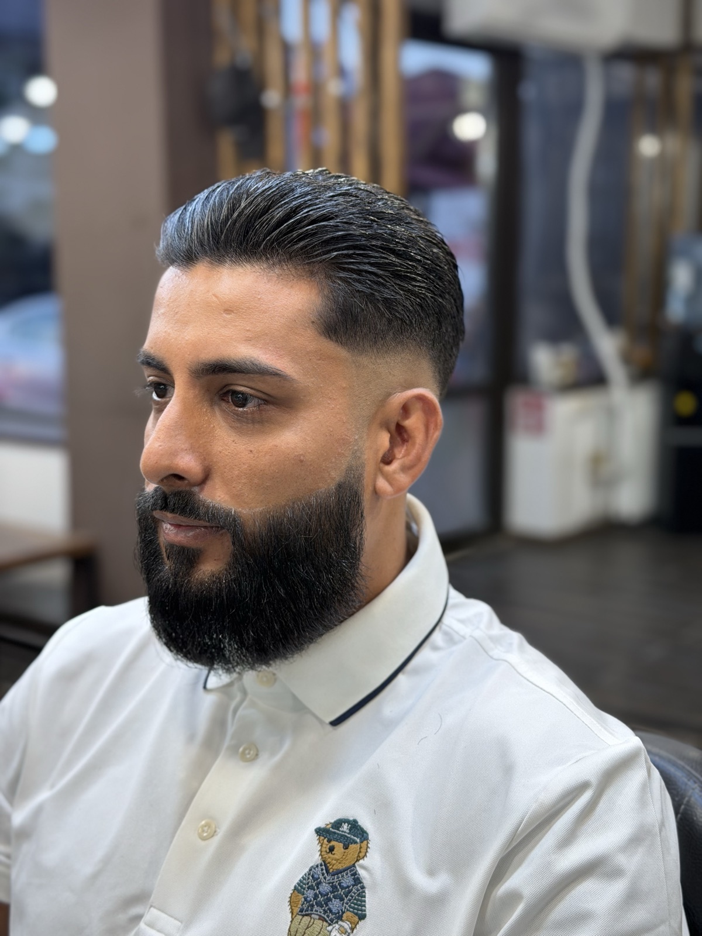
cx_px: 351
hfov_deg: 30.3
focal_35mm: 48
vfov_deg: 39.7
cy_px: 468
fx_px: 1298
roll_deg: -0.4
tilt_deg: -9.0
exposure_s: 1/100
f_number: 1.78
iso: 80
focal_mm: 6.76
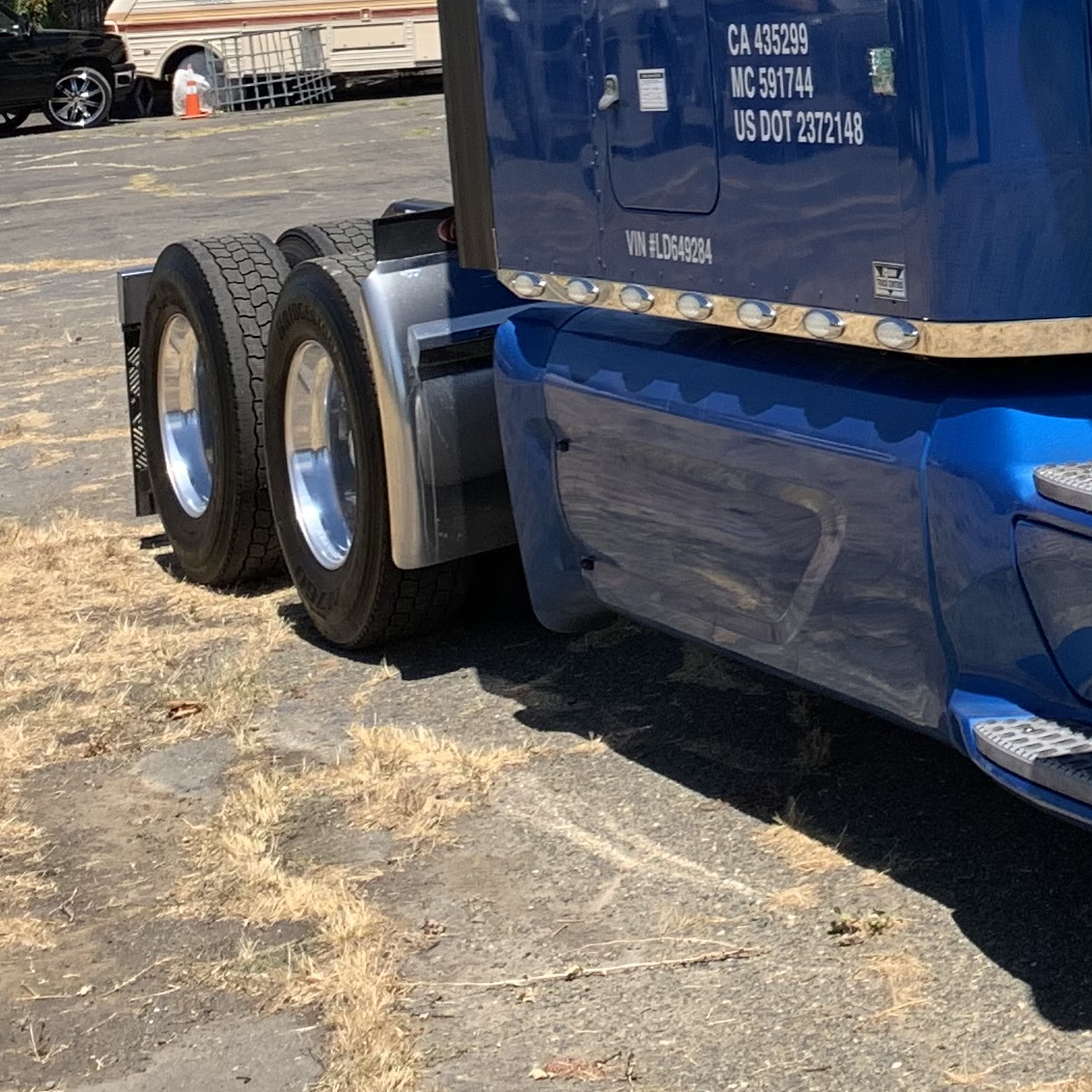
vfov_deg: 18.8
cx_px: 1519
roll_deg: +3.6
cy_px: -167
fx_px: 3141
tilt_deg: +3.3
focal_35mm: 88
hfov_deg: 18.1
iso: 25
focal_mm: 4.25
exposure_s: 1/1689
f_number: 1.8
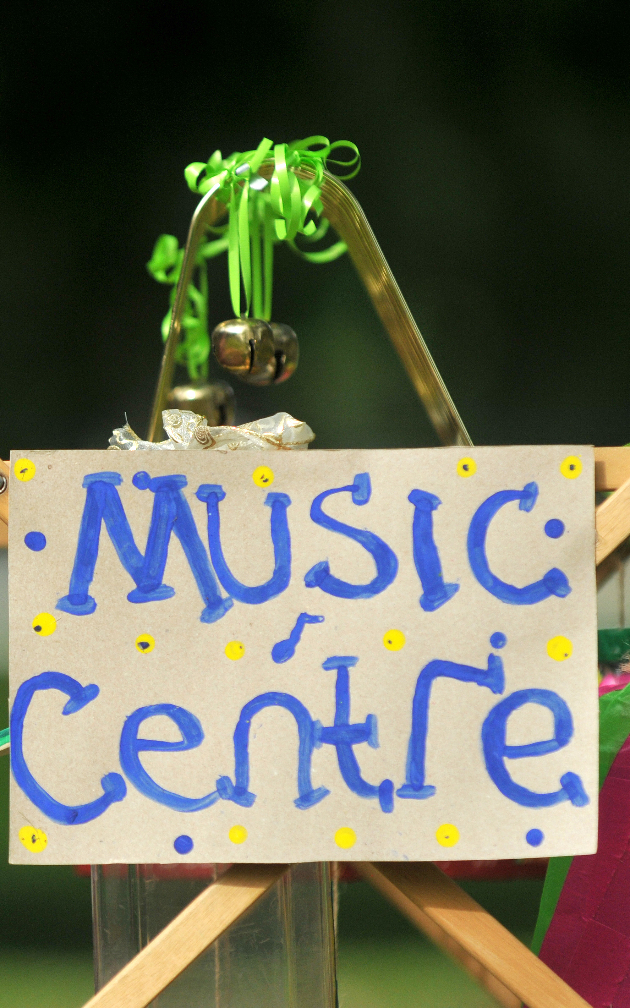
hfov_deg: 3.0
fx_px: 12032
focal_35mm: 438
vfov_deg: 4.8
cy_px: 505
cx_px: -20
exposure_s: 1/2500
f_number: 2.8
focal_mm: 190
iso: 250
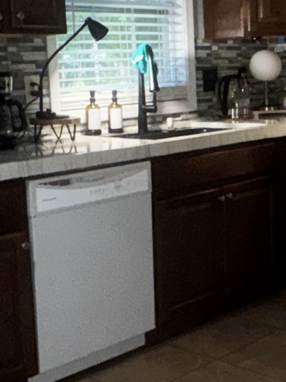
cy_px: 161
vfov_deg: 28.9
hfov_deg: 21.7
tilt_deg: -8.8
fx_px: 739
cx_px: 224
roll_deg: +1.4
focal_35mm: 67
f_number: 2.2
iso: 100
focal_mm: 2.22
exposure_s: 1/60
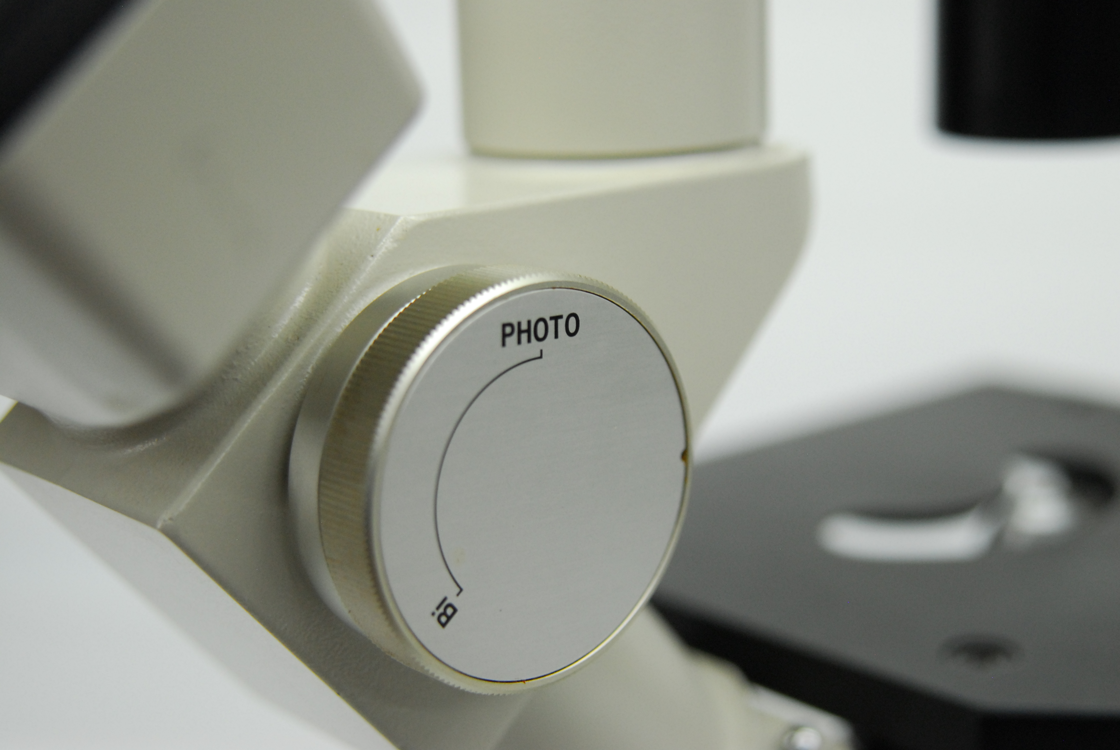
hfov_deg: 29.8
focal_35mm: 68
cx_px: 560
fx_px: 2103
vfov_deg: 20.2
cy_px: 375
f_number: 3.5
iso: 800
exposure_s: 1/160
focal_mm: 45
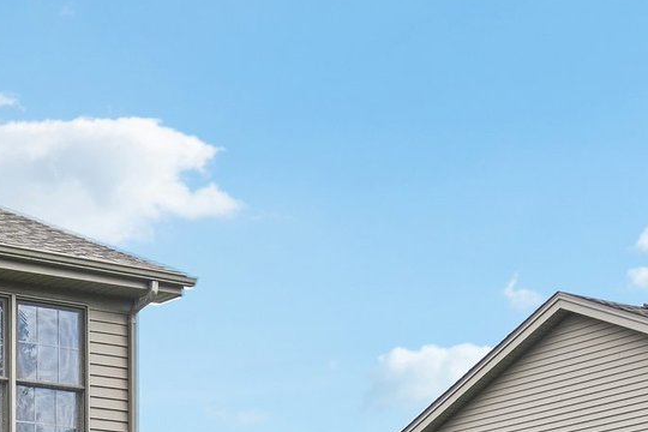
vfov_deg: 14.7
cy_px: 527
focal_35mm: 90
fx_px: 1620
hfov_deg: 20.5
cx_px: -214
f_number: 8
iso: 100
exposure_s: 1/125
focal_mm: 20
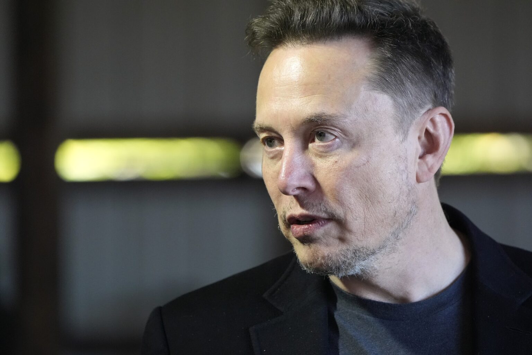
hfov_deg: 6.5
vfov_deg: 4.4
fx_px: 4655
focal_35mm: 315
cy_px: 178
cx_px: 266
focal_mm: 315
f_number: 5.6
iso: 5000
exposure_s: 1/400
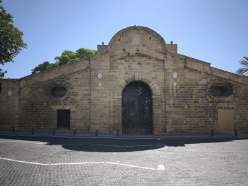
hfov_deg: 73.9
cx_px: 124
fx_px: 165
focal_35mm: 23
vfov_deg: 58.9
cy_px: 93
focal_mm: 6.57
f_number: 1.6
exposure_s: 1/1268
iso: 50
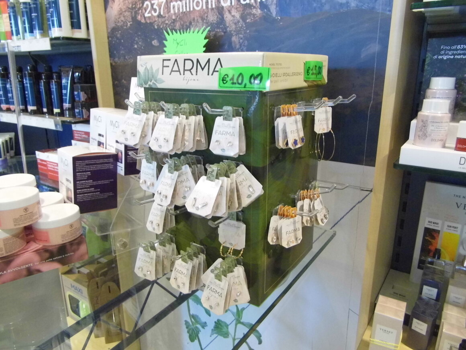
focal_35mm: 25
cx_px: 233
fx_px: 337
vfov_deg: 54.9
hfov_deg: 69.4
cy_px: 175
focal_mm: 4.5
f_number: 3.1
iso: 400
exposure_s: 1/25
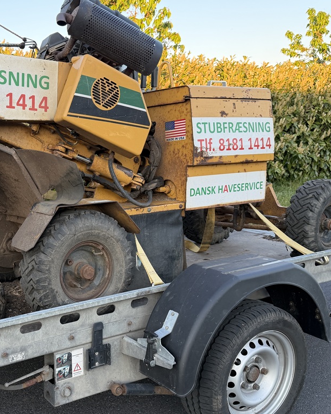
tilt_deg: -13.1
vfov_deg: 46.8
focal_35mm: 39
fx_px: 478
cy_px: 232
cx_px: 49
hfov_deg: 36.4
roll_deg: +1.2
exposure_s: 1/321
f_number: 1.78
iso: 100
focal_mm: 6.76
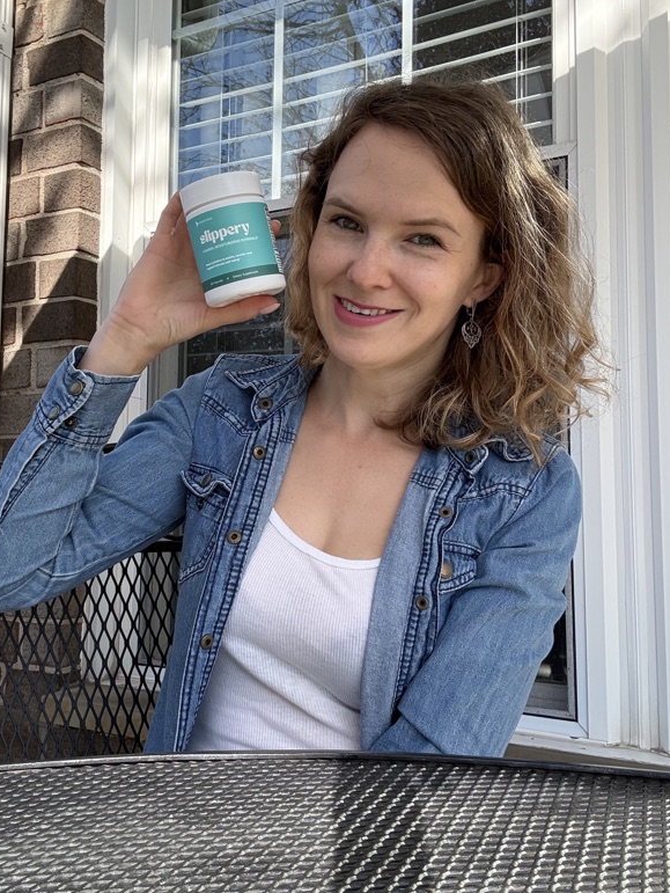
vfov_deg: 52.5
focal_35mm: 35
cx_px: 288
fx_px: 902
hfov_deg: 40.6
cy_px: 409
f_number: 1.9
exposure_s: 1/491
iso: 40
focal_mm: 2.69
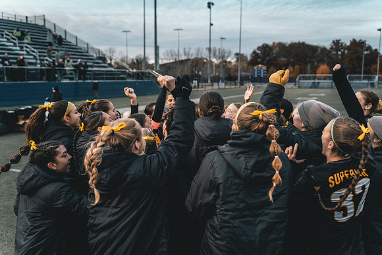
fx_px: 371
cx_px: 191
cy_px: 128
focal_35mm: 35
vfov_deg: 37.9
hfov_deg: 54.4
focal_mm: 35
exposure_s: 1/1600
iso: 800
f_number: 2.8
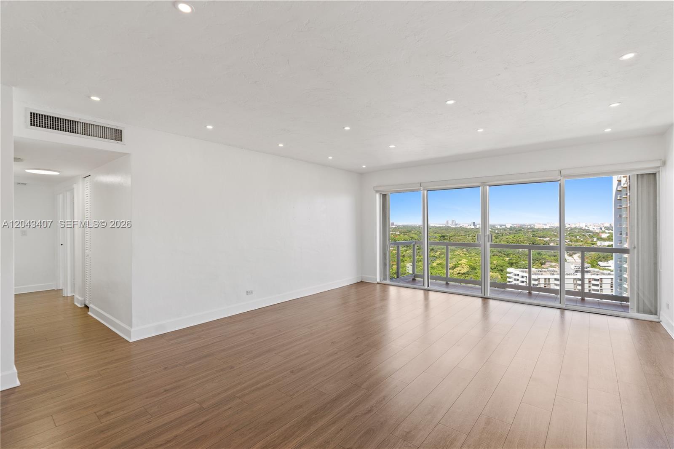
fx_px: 299
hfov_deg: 96.7
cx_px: 337
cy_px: 224
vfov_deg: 73.7
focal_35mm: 16
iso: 100
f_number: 4.5
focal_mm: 16
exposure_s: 1/15
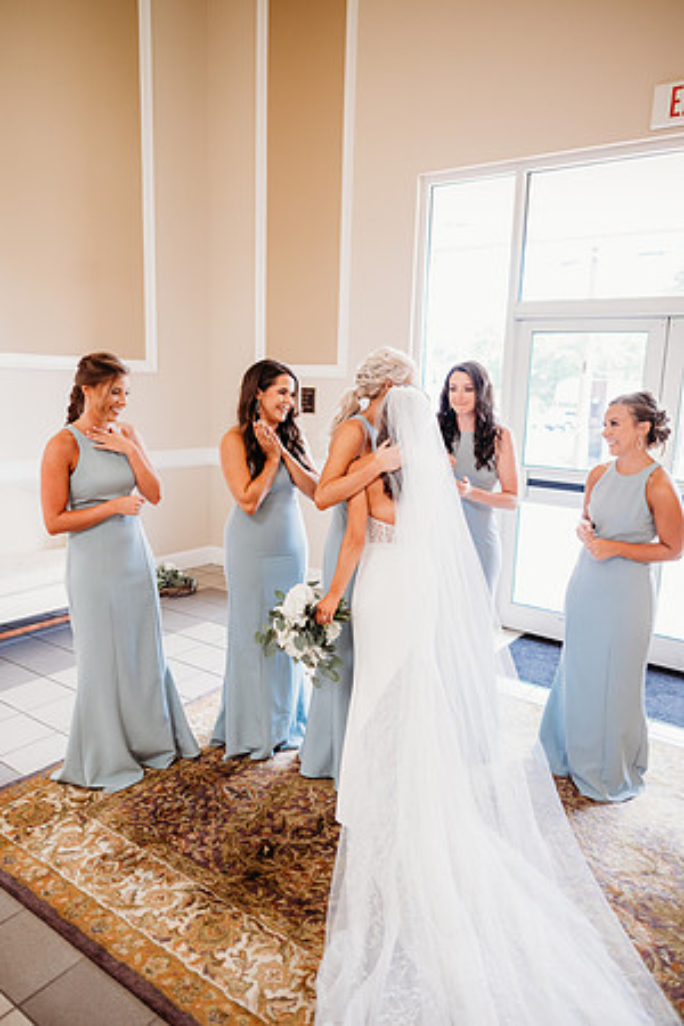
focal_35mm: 24
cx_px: 342
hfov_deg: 53.1
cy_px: 513
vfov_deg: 73.7
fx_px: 684
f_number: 2.5
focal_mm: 24
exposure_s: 1/160
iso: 640
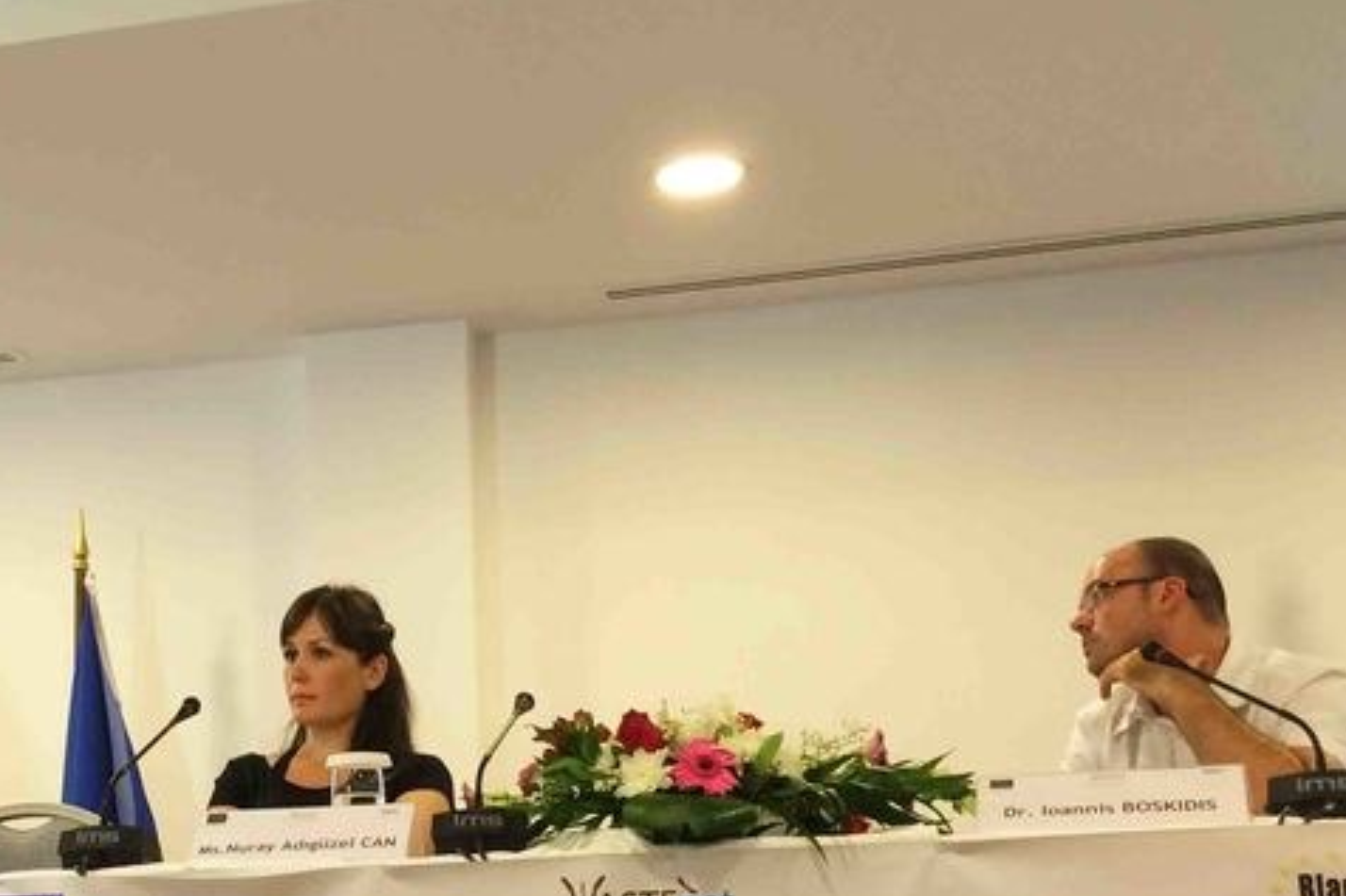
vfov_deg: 23.5
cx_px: 288
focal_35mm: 57
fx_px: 2130
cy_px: 671
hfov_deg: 34.1
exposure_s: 1/33
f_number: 2.2
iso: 100
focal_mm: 4.15
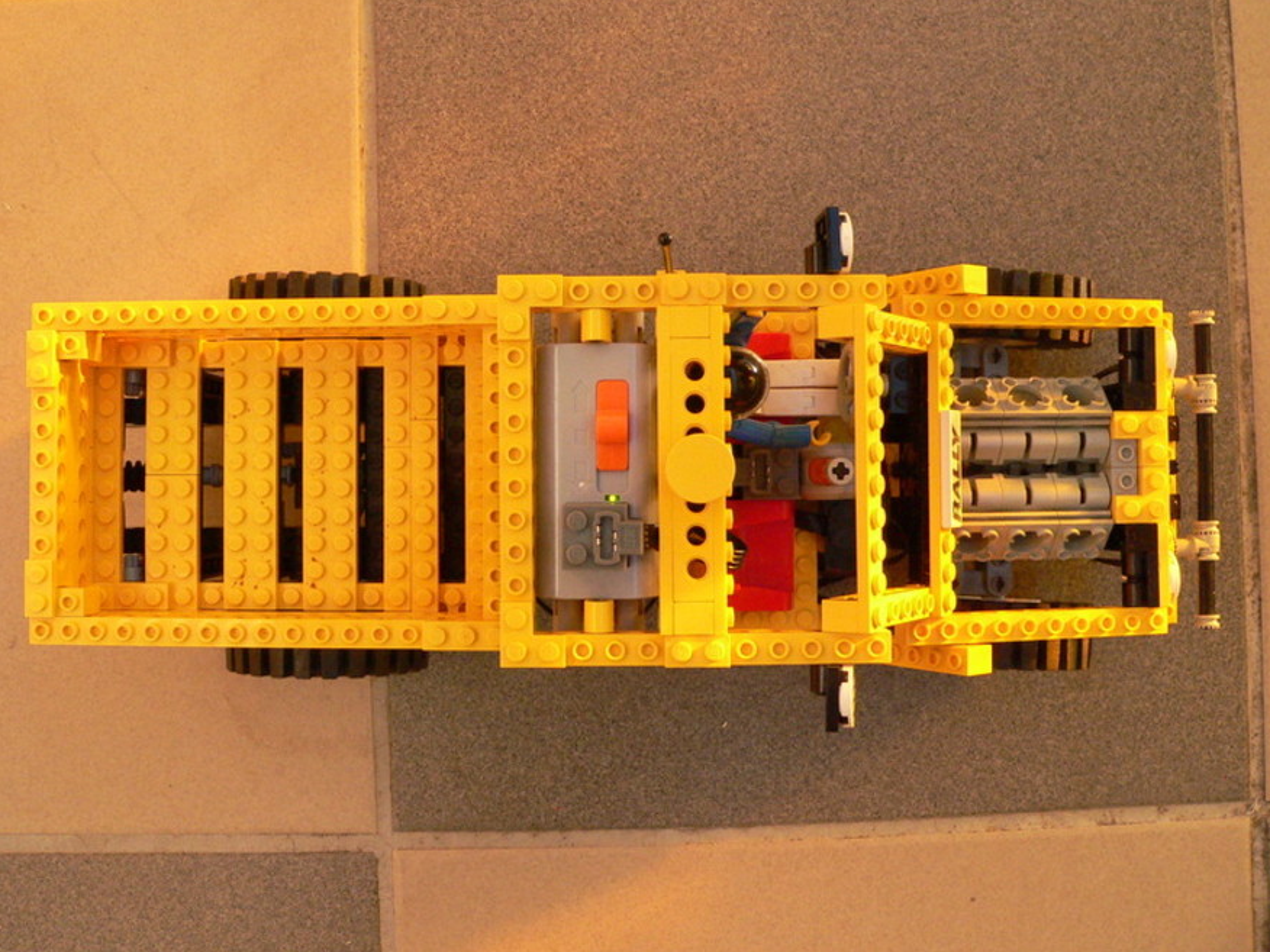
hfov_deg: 50.1
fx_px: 1357
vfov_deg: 38.7
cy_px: 482
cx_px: 626
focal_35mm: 37
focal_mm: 6
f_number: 4
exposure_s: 1/320
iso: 400
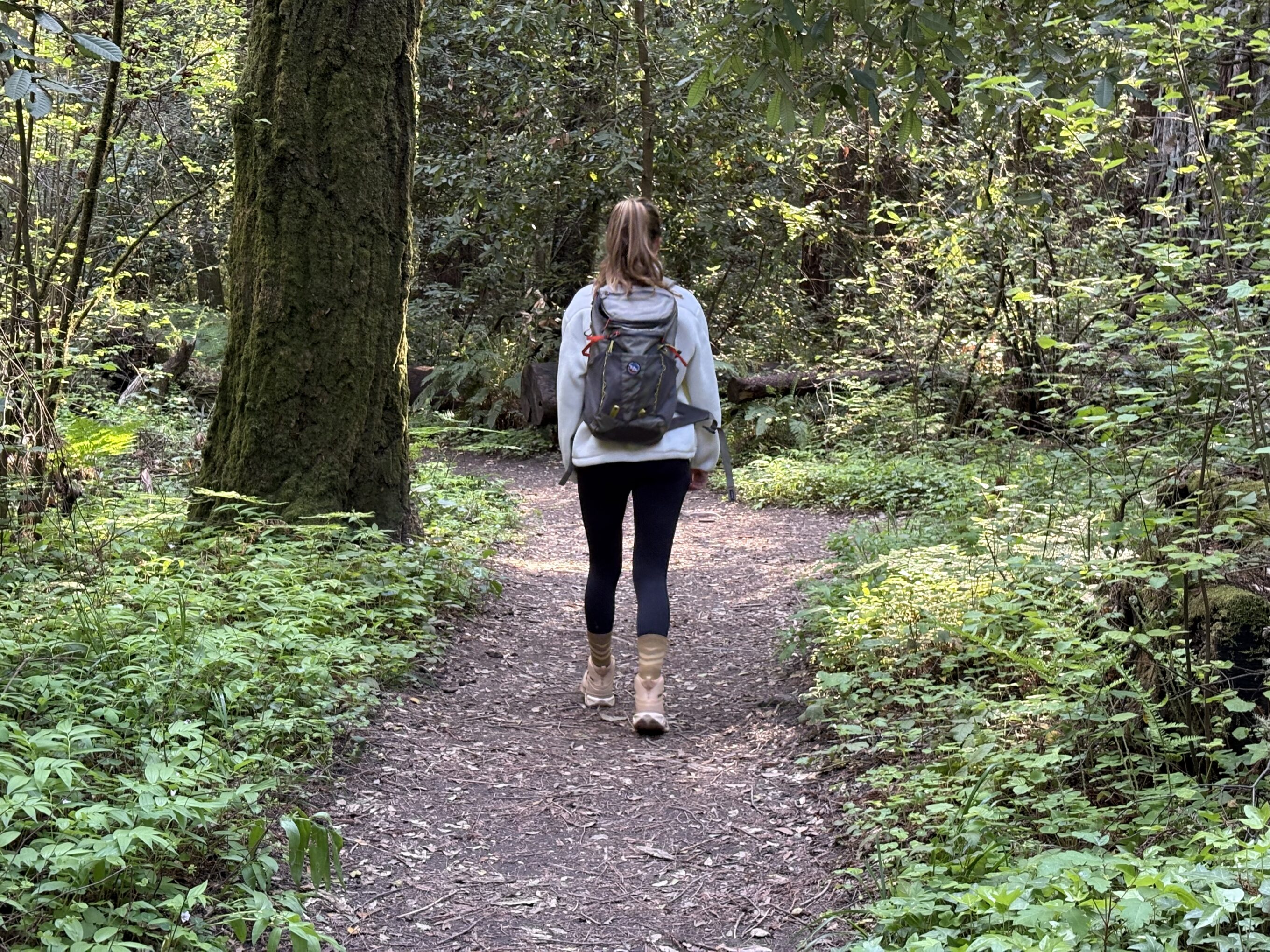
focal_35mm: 52
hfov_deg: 36.8
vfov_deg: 28.0
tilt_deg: -6.1
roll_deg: -1.3
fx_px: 1908
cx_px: 635
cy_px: 476
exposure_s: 1/49
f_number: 1.6
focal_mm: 5.96
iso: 160
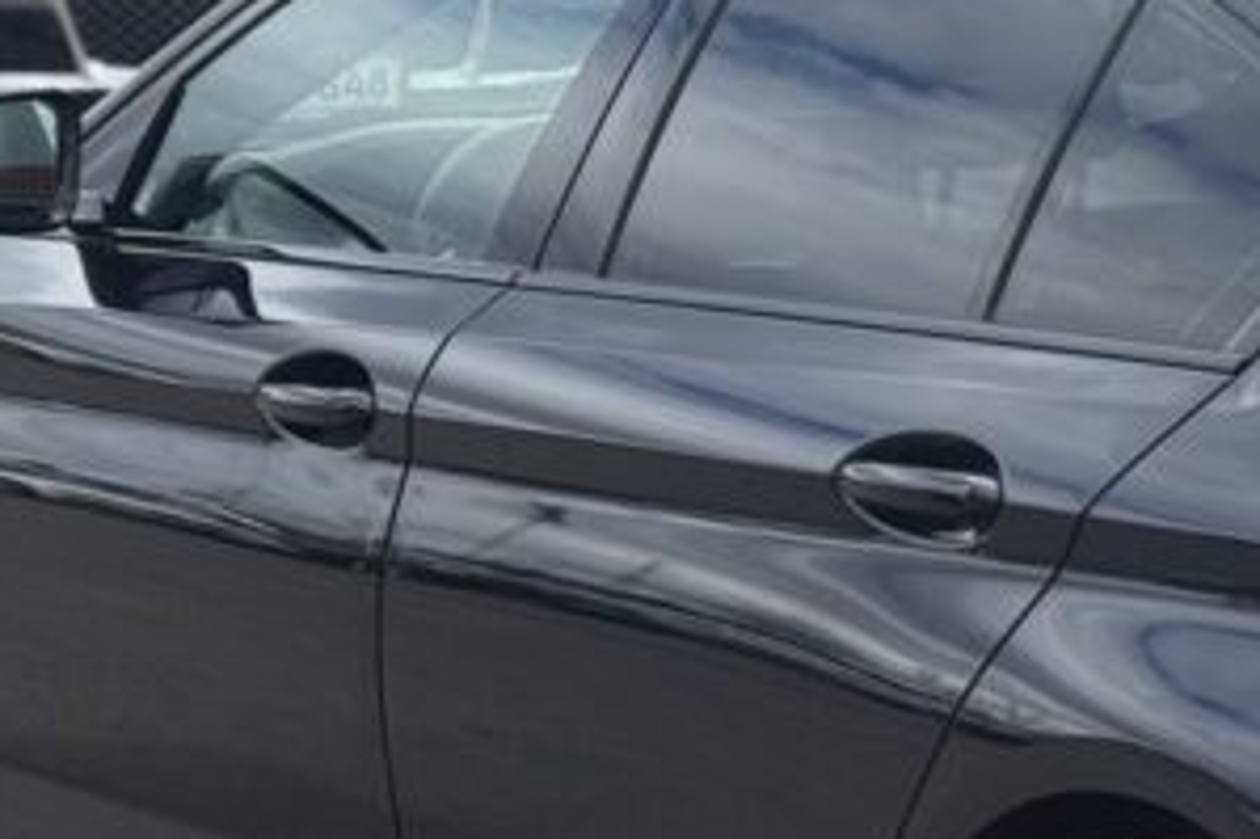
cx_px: 1403
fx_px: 5981
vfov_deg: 8.0
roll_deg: +0.0
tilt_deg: -12.3
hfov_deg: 11.8
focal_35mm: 171
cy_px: 826
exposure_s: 1/2342
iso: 64
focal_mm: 6.76
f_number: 1.78
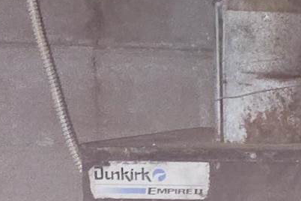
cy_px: 195
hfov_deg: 8.7
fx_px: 1530
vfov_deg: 7.5
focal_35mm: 183
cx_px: 984
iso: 250
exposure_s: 1/9.99
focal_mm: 5.4
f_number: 1.8
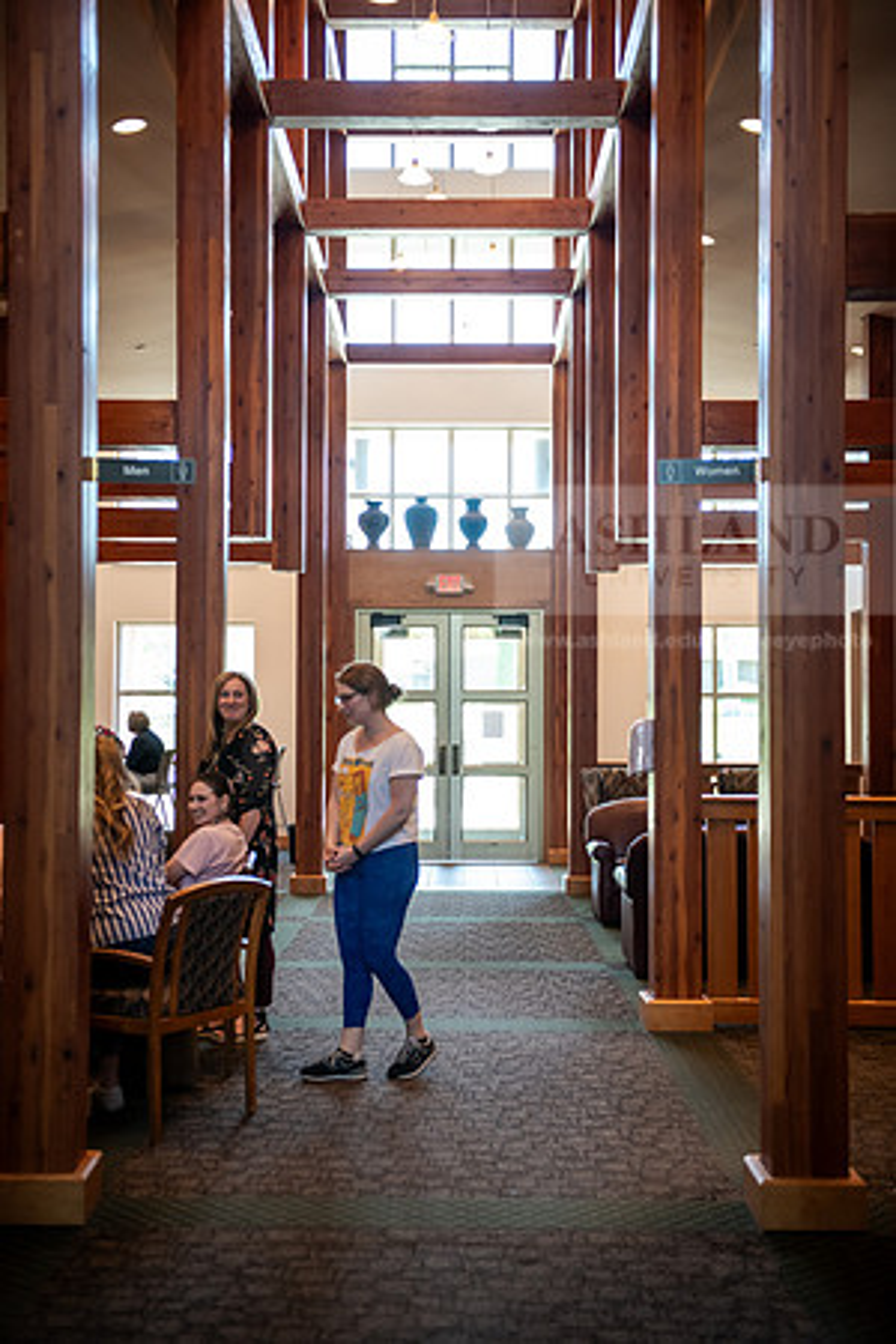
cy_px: 672
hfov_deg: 28.1
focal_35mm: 48
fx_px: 1792
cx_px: 448
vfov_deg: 41.1
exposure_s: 1/160
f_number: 2.8
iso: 1000
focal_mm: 48
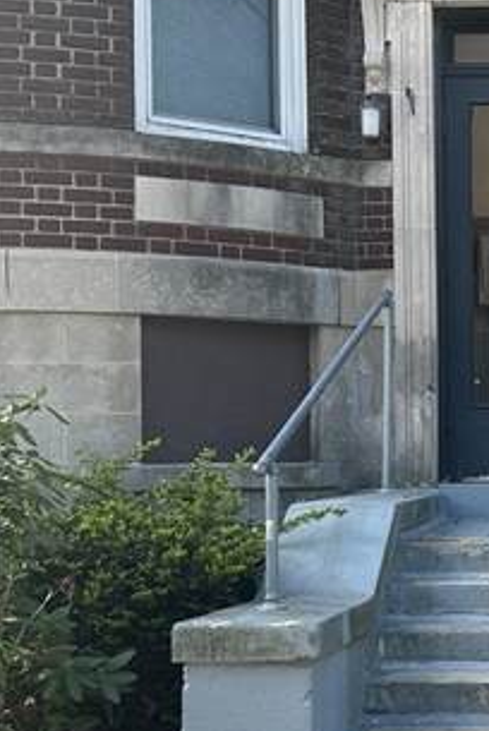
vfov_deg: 29.5
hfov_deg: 19.3
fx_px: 1382
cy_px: 460
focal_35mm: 68
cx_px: 535
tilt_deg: -0.5
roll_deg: -0.8
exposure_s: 1/705
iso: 50
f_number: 1.5
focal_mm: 5.7
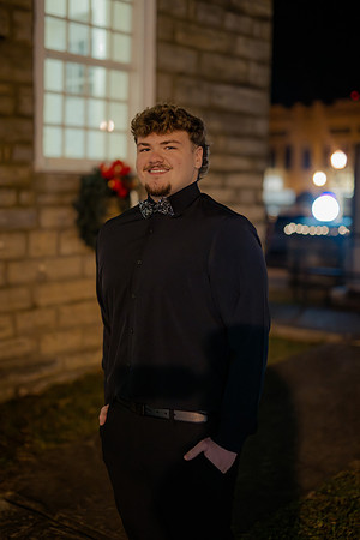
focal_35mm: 50
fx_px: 750
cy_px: 270
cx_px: 180
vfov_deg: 39.6
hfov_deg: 27.0
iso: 2500
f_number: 1.4
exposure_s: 1/200
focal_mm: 50
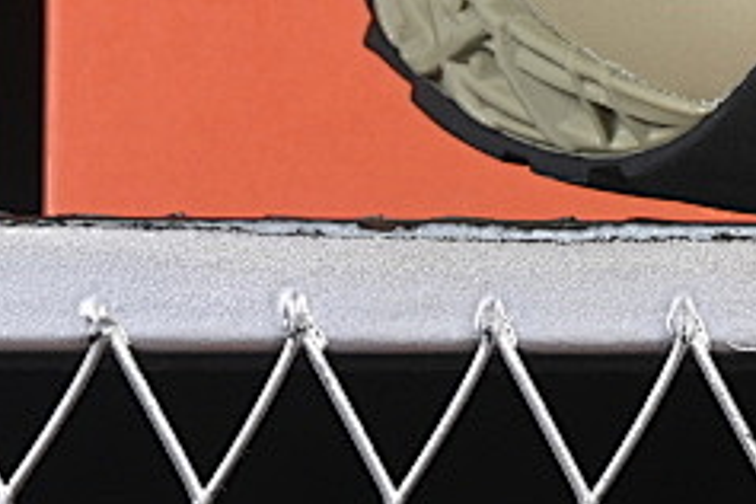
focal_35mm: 342
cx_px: 1362
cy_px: -488
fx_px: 7181
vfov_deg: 4.0
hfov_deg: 5.9
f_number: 6.3
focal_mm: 50
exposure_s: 1/60
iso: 160
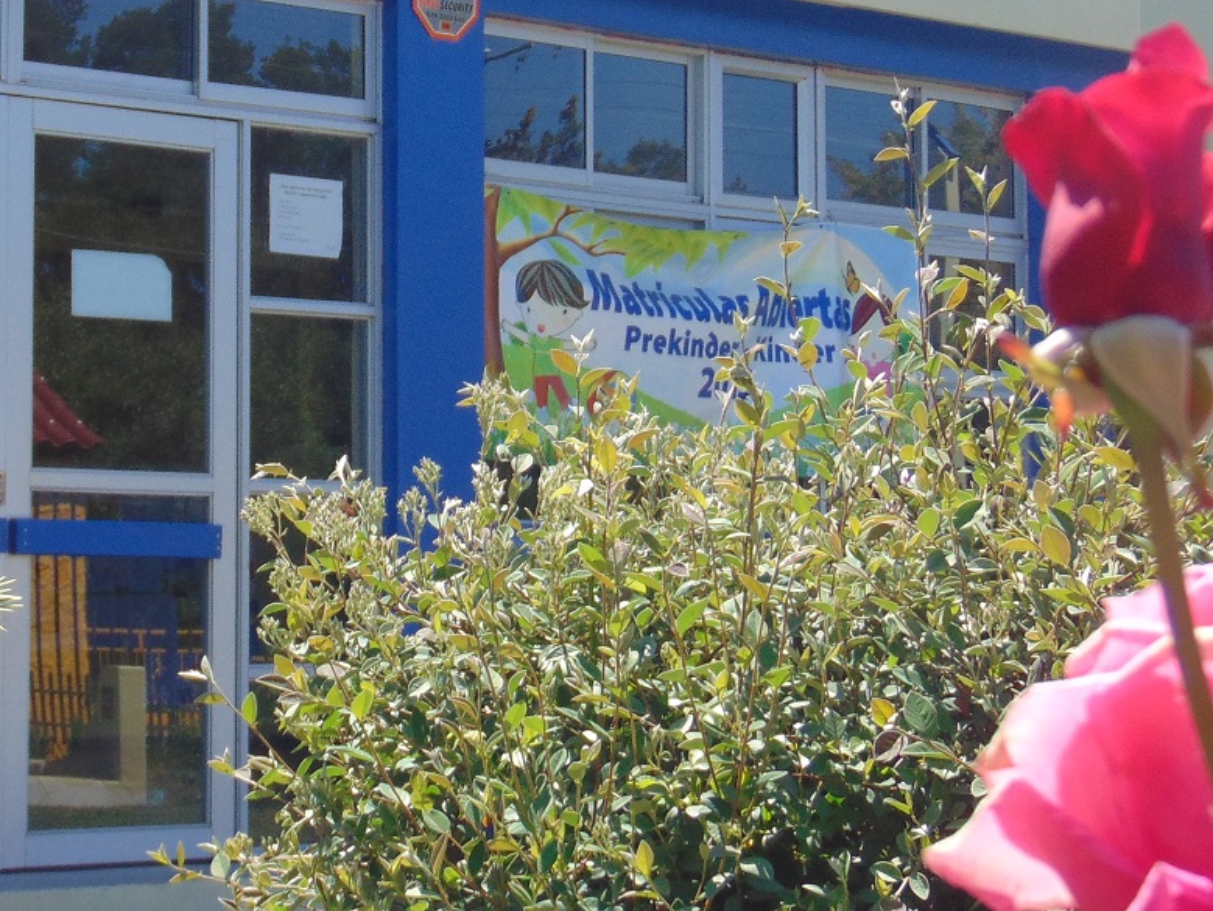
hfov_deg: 16.5
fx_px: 4172
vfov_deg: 12.4
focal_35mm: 119
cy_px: 287
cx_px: 349
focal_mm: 10.8
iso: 80
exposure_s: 1/500
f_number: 3.6
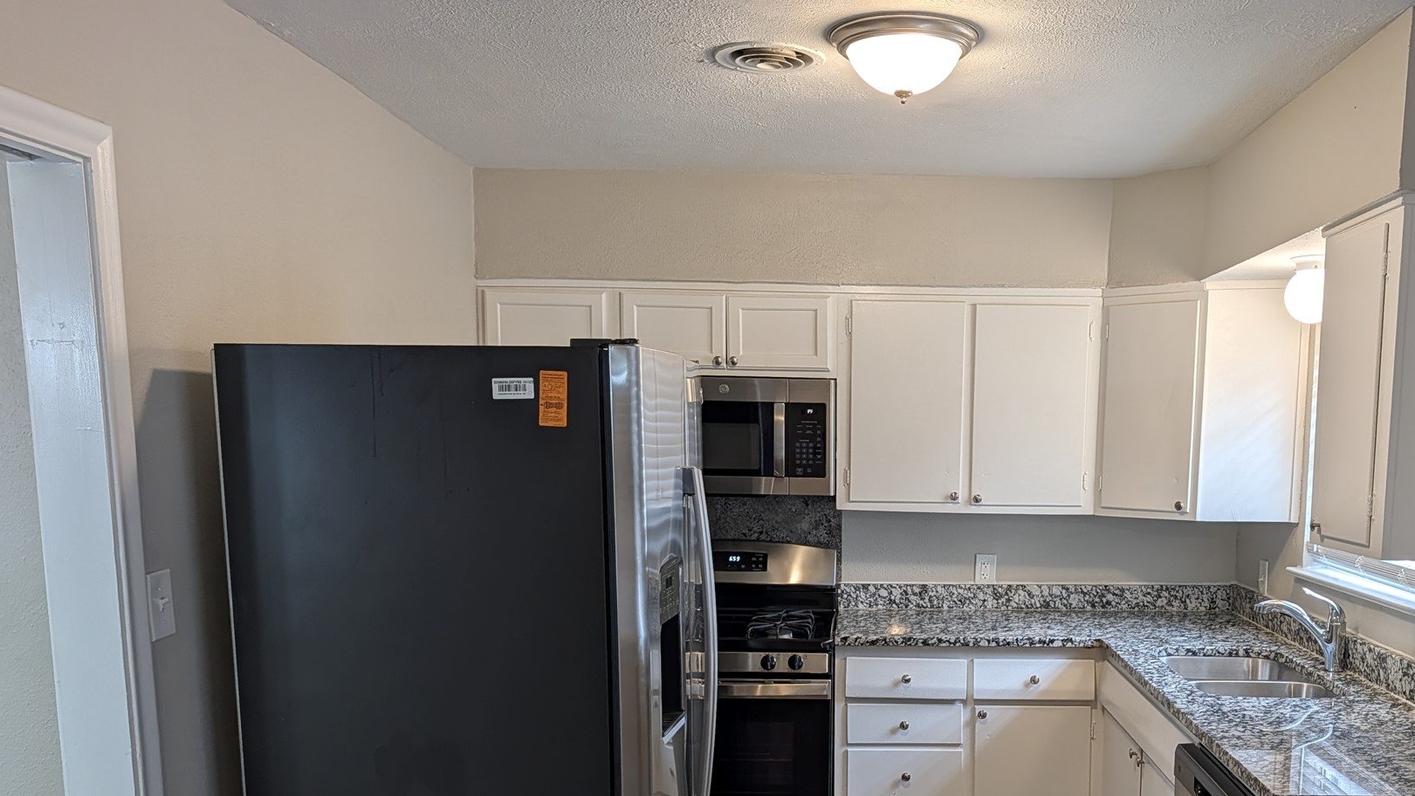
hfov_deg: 58.8
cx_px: 876
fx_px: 1238
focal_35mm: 33
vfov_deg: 34.5
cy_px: 639
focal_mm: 6.9
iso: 100
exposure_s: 1/81.4
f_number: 1.68
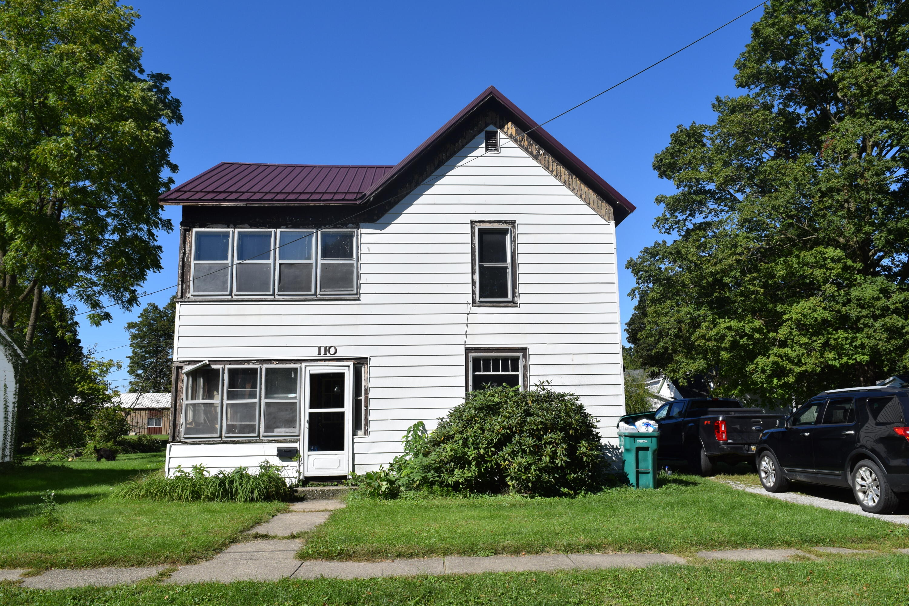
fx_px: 682
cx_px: 454
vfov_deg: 47.9
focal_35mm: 27
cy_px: 303
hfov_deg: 67.4
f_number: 11
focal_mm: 18
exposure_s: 1/500
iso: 200
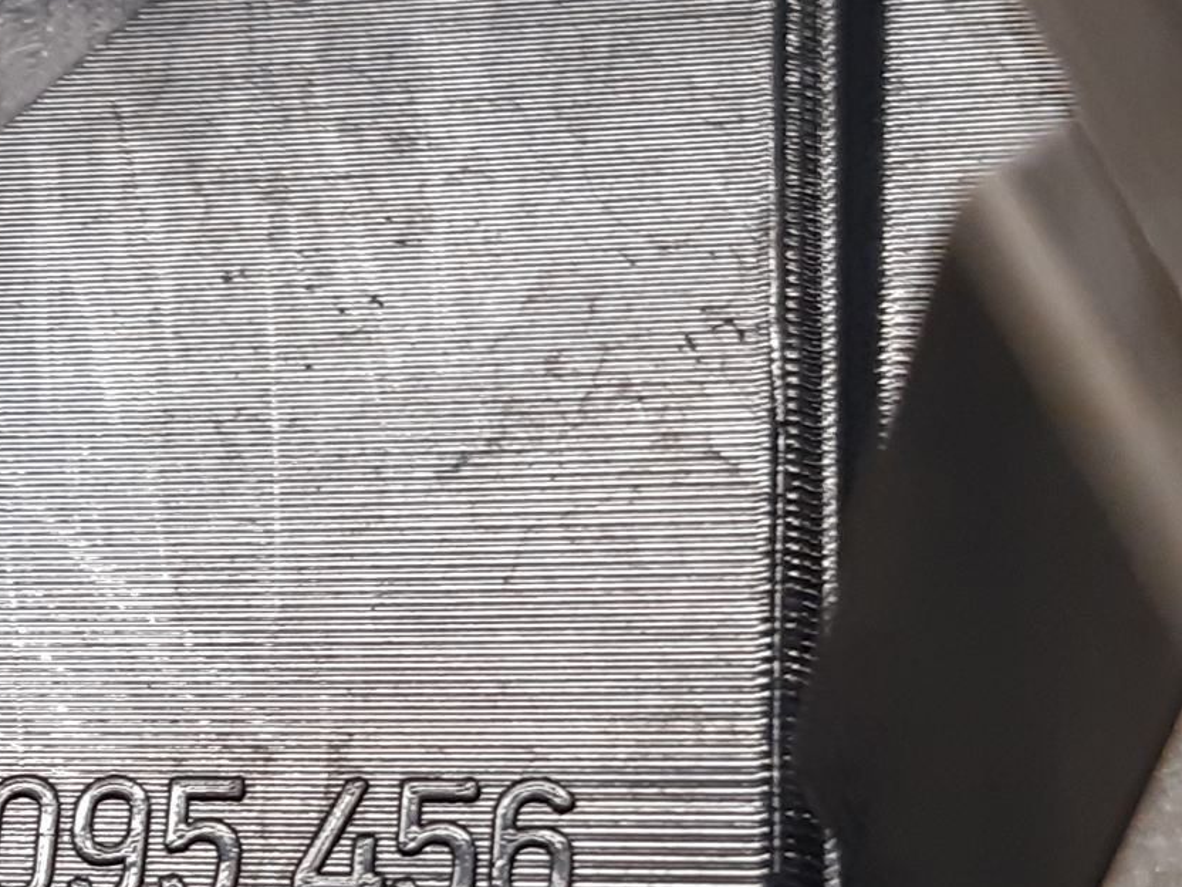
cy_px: 746
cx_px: 70
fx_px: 2185
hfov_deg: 28.8
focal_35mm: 64
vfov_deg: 22.5
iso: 100
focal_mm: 3.93
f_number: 1.7
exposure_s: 1/50
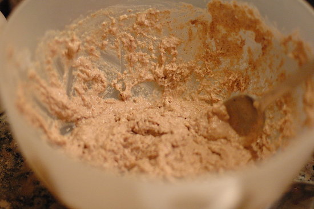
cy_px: 104
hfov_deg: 27.0
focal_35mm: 75
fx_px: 654
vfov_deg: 18.2
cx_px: 157
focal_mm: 50
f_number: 1.4
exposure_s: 1/250
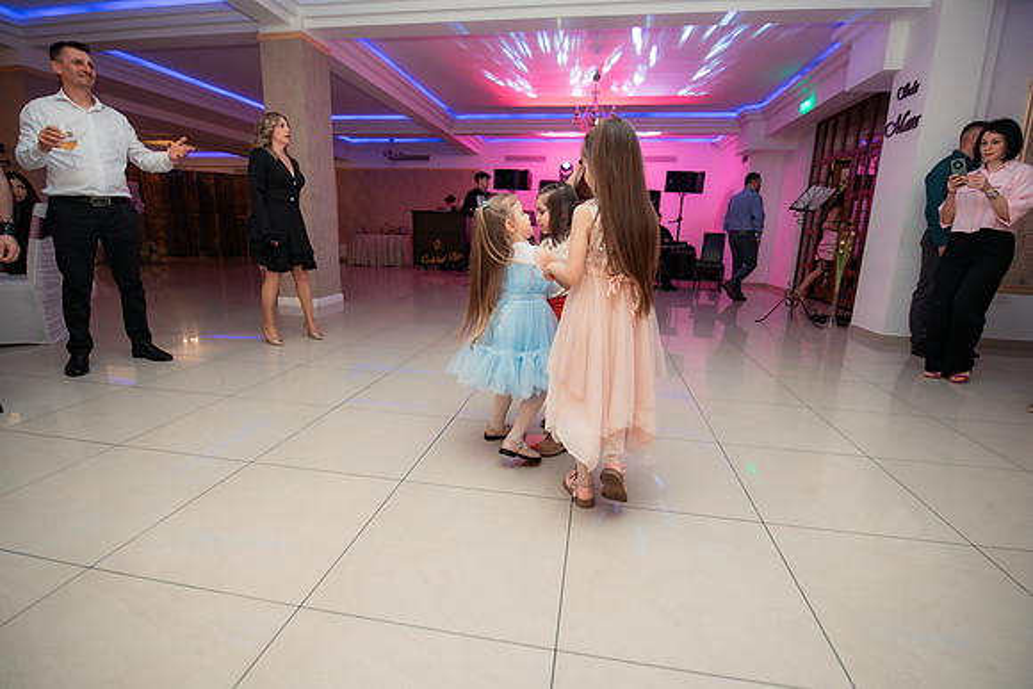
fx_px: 463
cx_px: 516
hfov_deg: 96.3
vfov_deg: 73.3
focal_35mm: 16
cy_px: 350
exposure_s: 1/200
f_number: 2.8
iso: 1600
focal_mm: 15
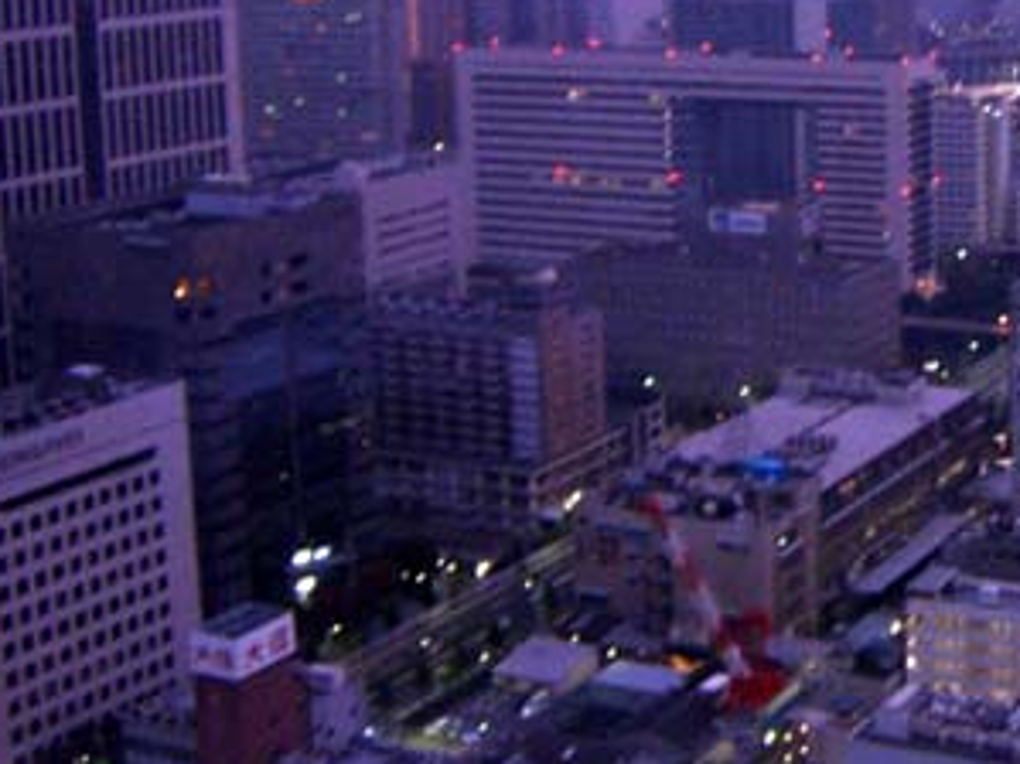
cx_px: 890
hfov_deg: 27.0
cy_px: 200
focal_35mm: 70
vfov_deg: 20.8
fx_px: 2062
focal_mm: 6.2
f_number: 2.7
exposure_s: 1/8
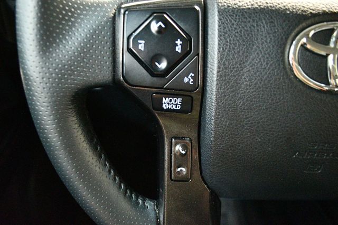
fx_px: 253
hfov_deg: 67.4
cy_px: 112
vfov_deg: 47.9
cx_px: 169
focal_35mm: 27
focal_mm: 18
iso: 12800
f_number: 3.5
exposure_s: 1/15
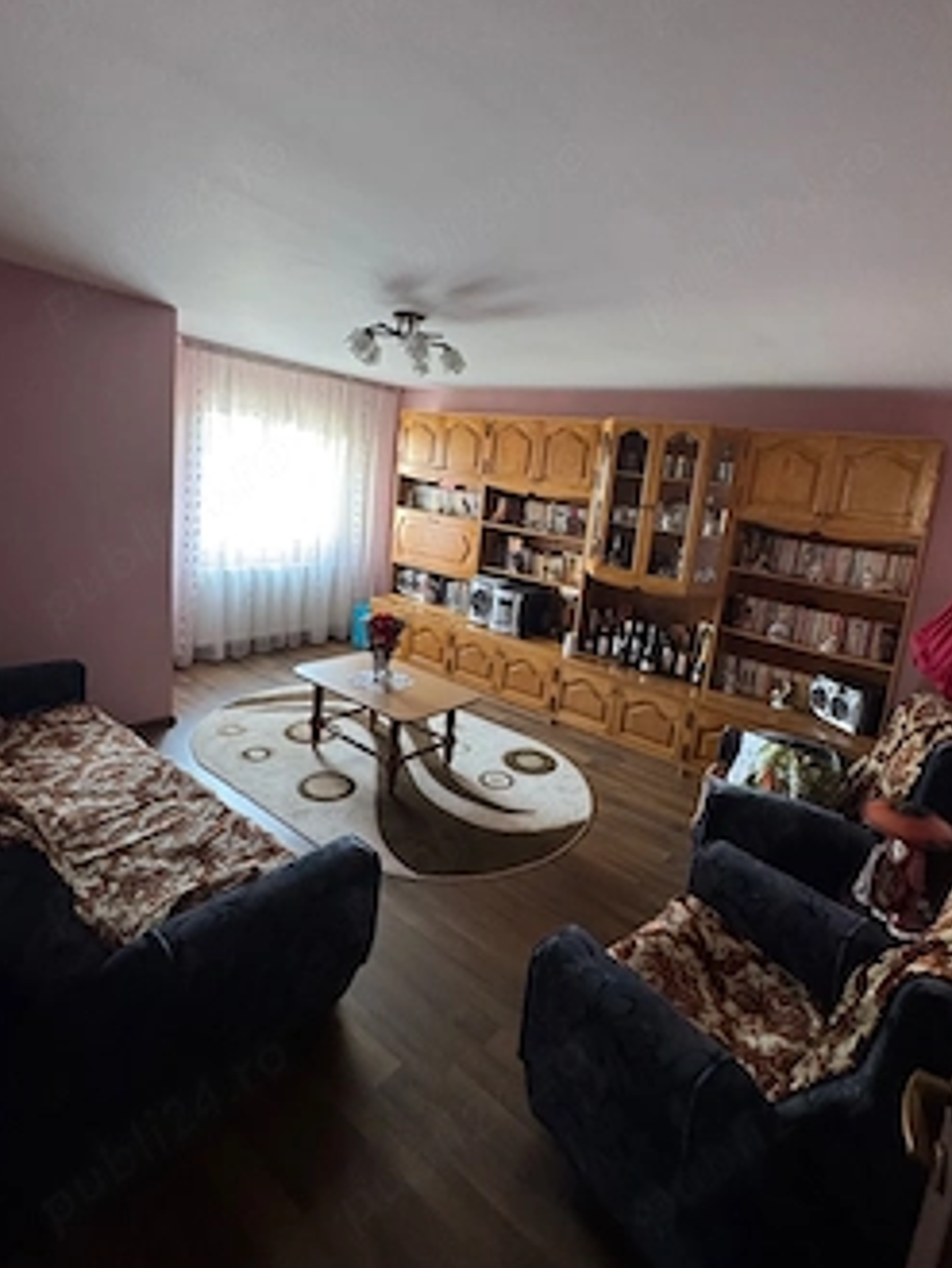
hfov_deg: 74.4
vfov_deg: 90.8
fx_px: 623
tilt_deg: -7.3
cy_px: 578
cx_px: 540
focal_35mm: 17
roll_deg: -7.5
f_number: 2.2
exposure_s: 1/60
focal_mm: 2.22
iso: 500
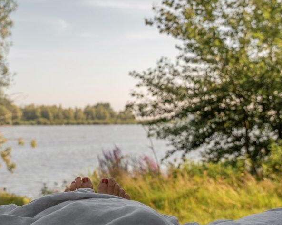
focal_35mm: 59
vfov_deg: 25.7
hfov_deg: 31.6
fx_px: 494
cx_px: 93
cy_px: 92
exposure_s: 1/800
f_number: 4.5
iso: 100
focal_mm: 33.7
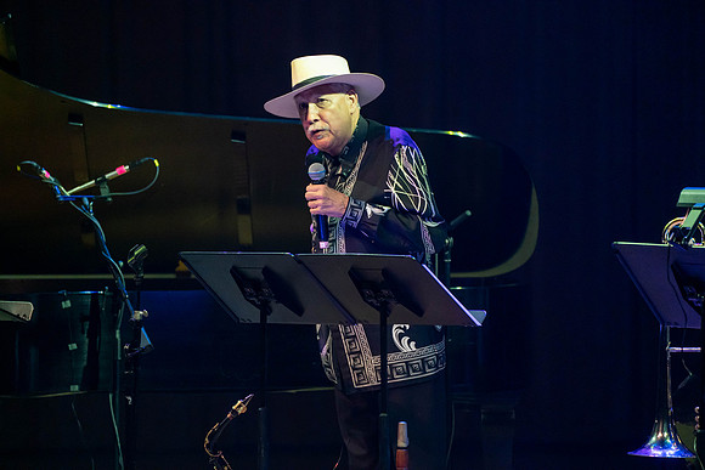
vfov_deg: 3.4
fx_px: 7835
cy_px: 235
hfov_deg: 5.2
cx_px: 352
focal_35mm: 400
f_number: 5.6
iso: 3200
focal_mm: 400
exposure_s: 1/250
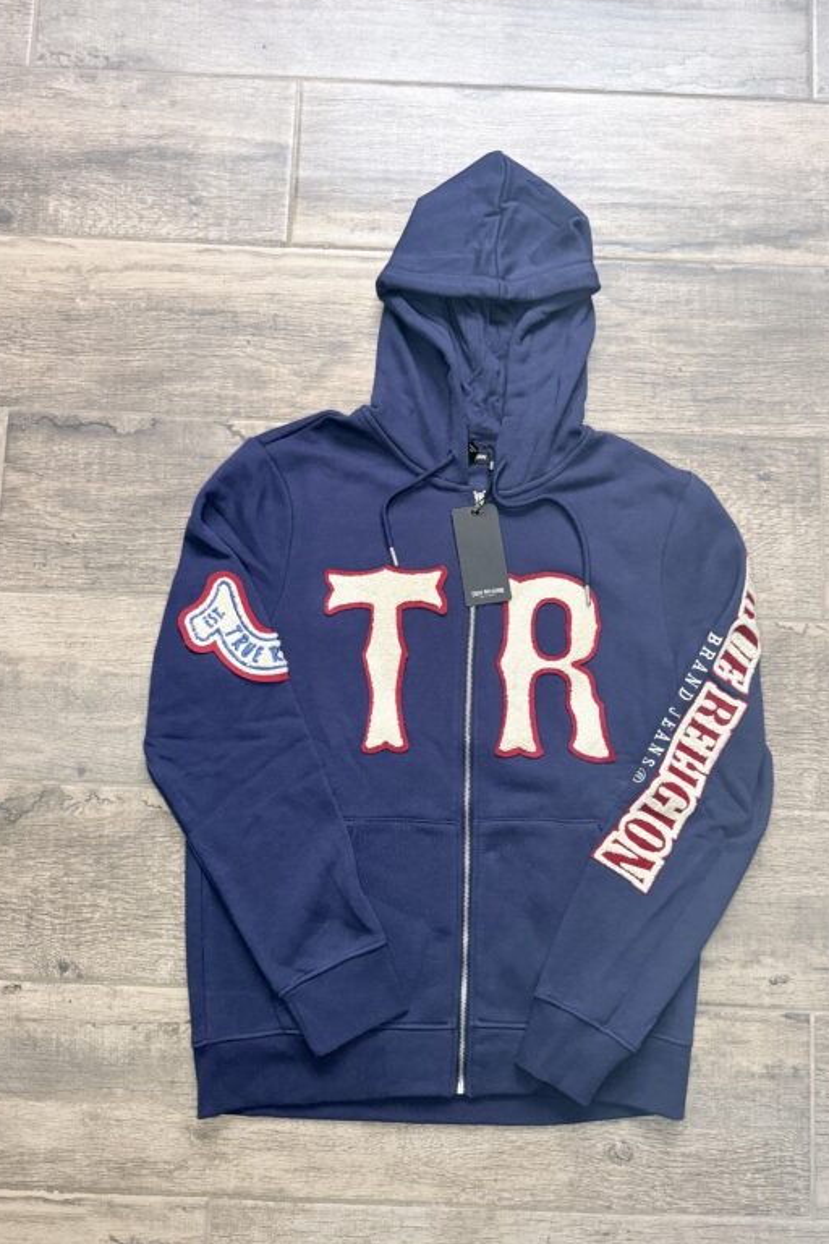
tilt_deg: -83.5
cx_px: 440
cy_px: 637
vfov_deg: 69.4
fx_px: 898
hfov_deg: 49.5
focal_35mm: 26
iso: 400
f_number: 1.78
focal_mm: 6.76
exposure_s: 1/60
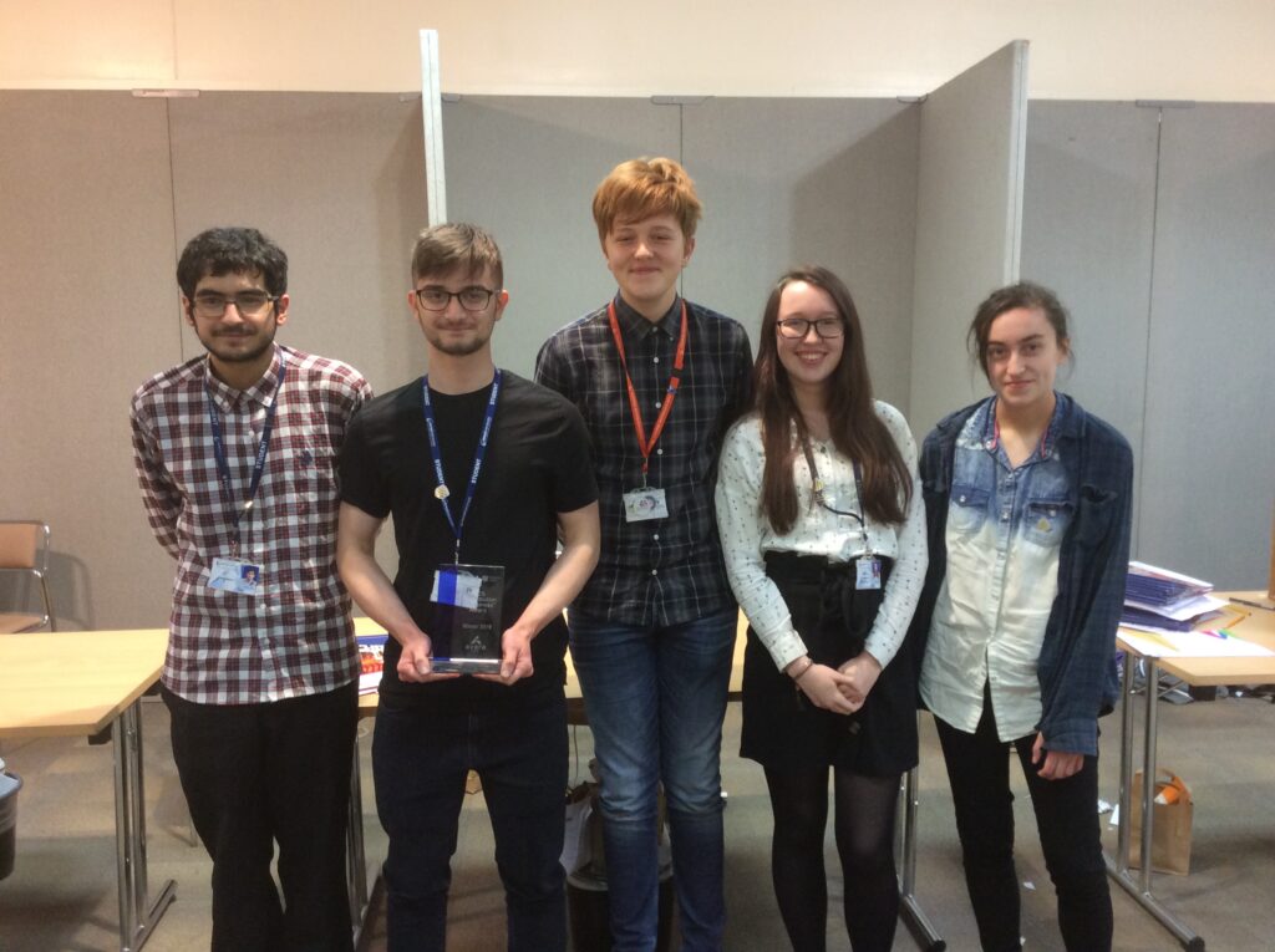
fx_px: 1177
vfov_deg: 44.1
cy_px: 476
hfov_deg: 56.9
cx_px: 638
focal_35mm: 32
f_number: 2.4
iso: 100
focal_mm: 3.3
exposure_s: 1/25
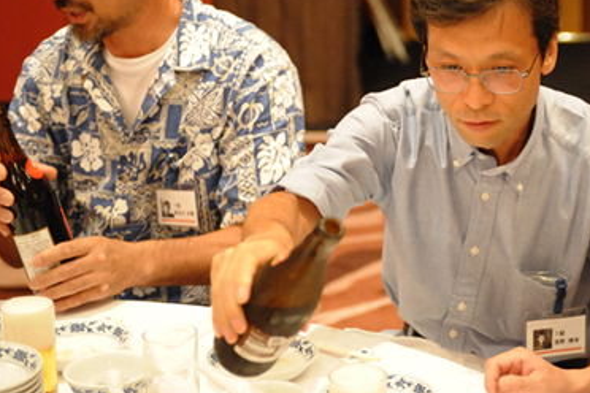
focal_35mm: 86
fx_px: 1409
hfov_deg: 23.3
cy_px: 87
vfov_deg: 15.8
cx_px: 466
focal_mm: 50
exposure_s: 1/125
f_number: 2.8
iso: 6400
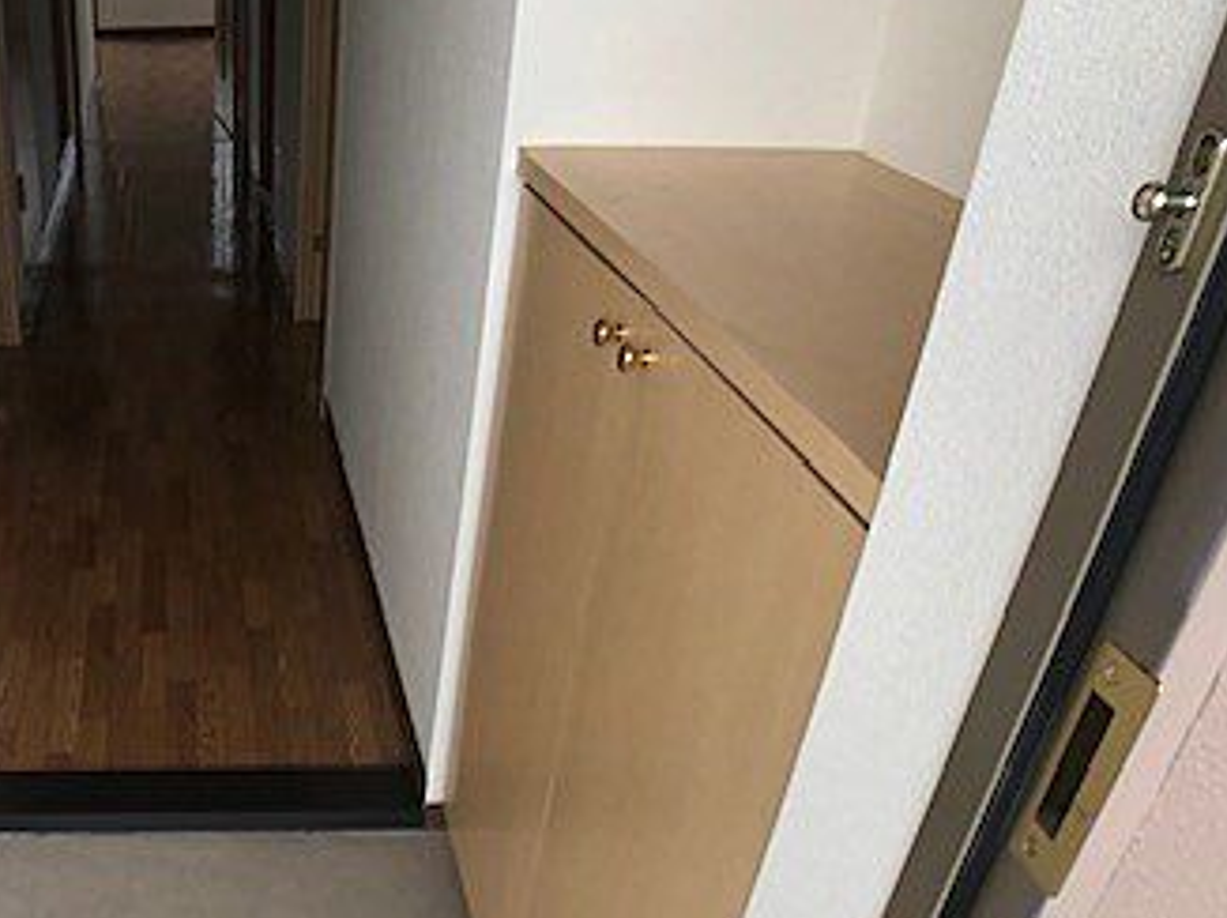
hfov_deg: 33.3
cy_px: 768
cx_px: 151
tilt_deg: -36.9
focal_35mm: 55
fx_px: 1948
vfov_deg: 25.9
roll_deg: +2.8
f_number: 1.8
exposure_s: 1/120
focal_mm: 4
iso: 40
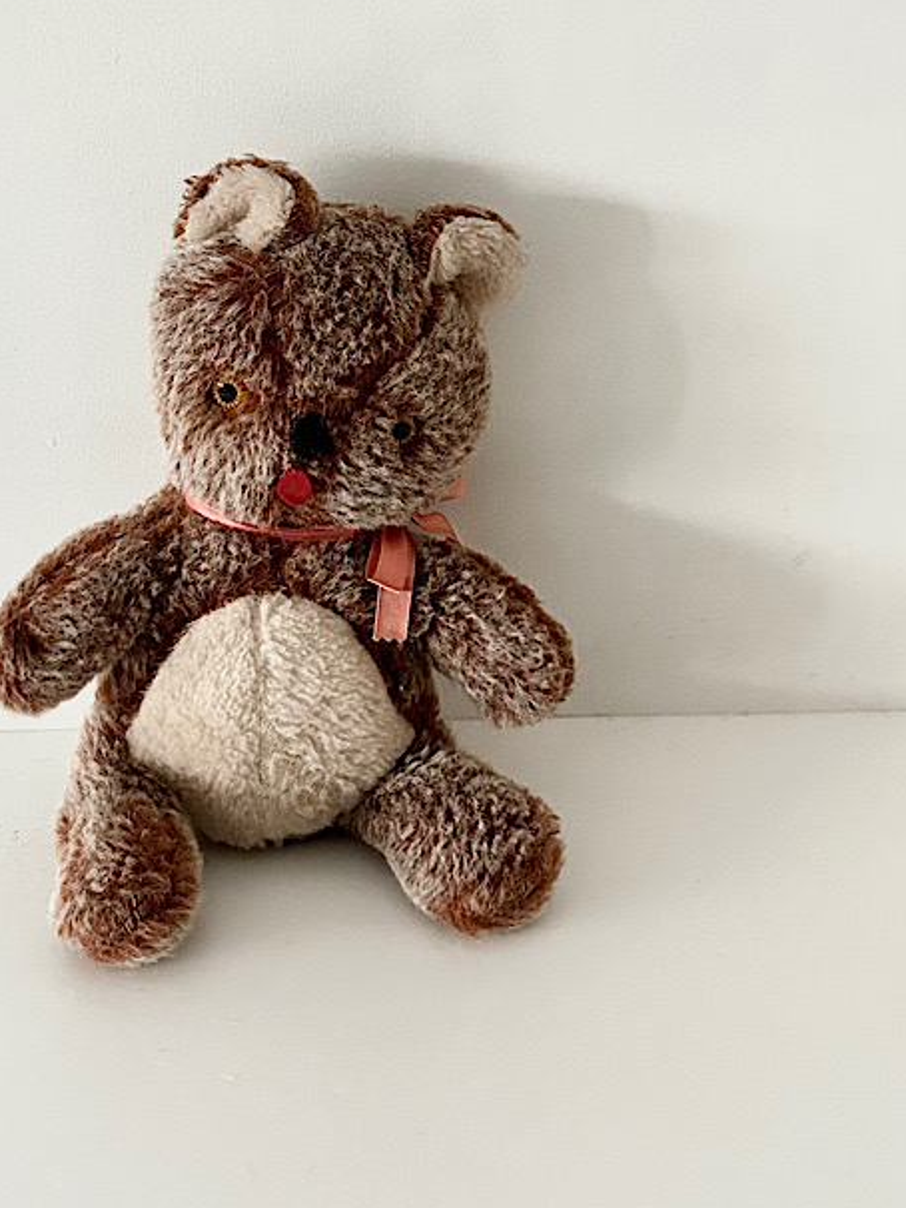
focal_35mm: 55
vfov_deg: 34.8
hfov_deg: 26.4
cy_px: 479
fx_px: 1919
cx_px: 317
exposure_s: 1/53
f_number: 1.5
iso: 500
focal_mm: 5.7
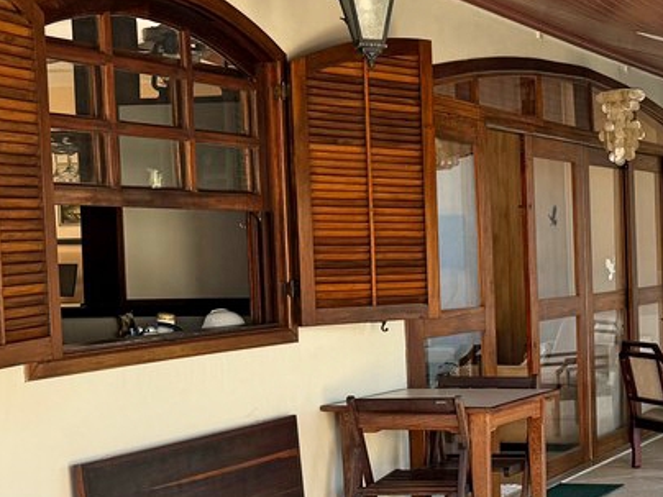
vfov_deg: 19.3
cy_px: 336
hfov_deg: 23.2
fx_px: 1456
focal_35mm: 76
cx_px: 825
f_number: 1.78
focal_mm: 6.76
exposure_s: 1/321
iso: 80
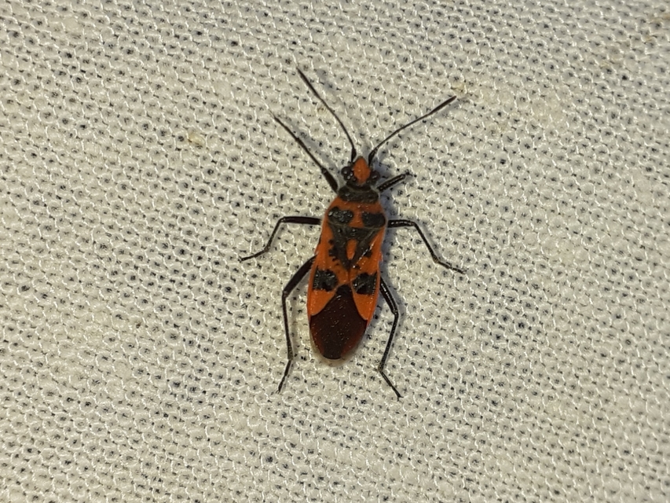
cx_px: 335
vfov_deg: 51.4
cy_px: 252
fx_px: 523
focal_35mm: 27
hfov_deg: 65.3
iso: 40
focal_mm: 3.6
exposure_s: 1/524
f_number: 1.9
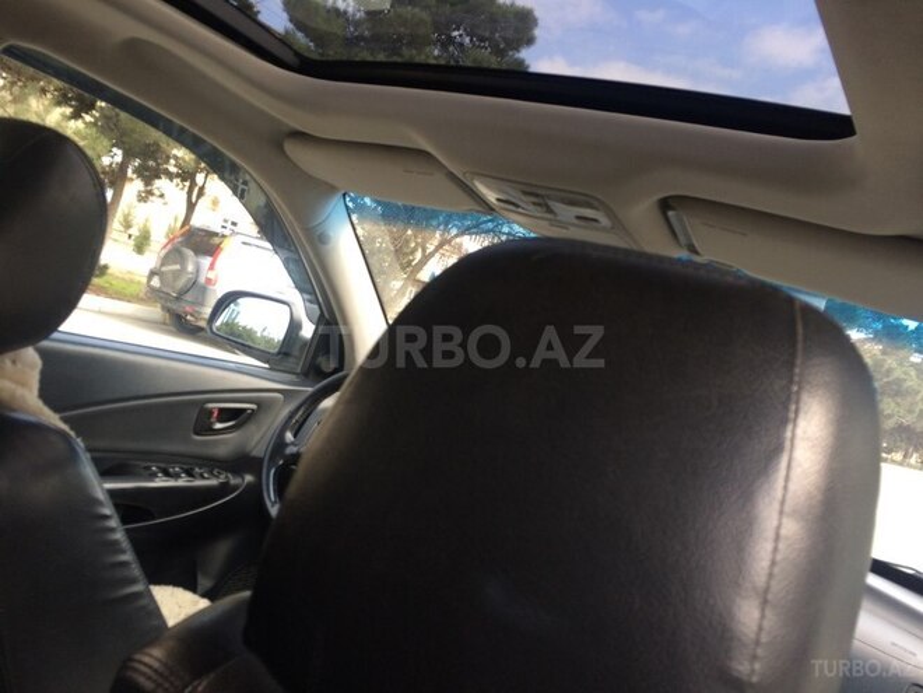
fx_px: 773
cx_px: 462
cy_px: 346
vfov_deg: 48.2
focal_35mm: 29
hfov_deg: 61.7
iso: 32
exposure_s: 1/110
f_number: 2.2
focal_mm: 4.15
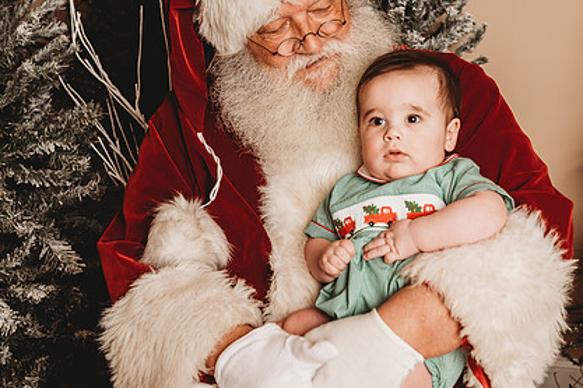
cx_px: 313
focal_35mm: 64
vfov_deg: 21.2
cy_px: 157
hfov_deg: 31.4
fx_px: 1036
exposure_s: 1/160
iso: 100
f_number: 4
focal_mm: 46
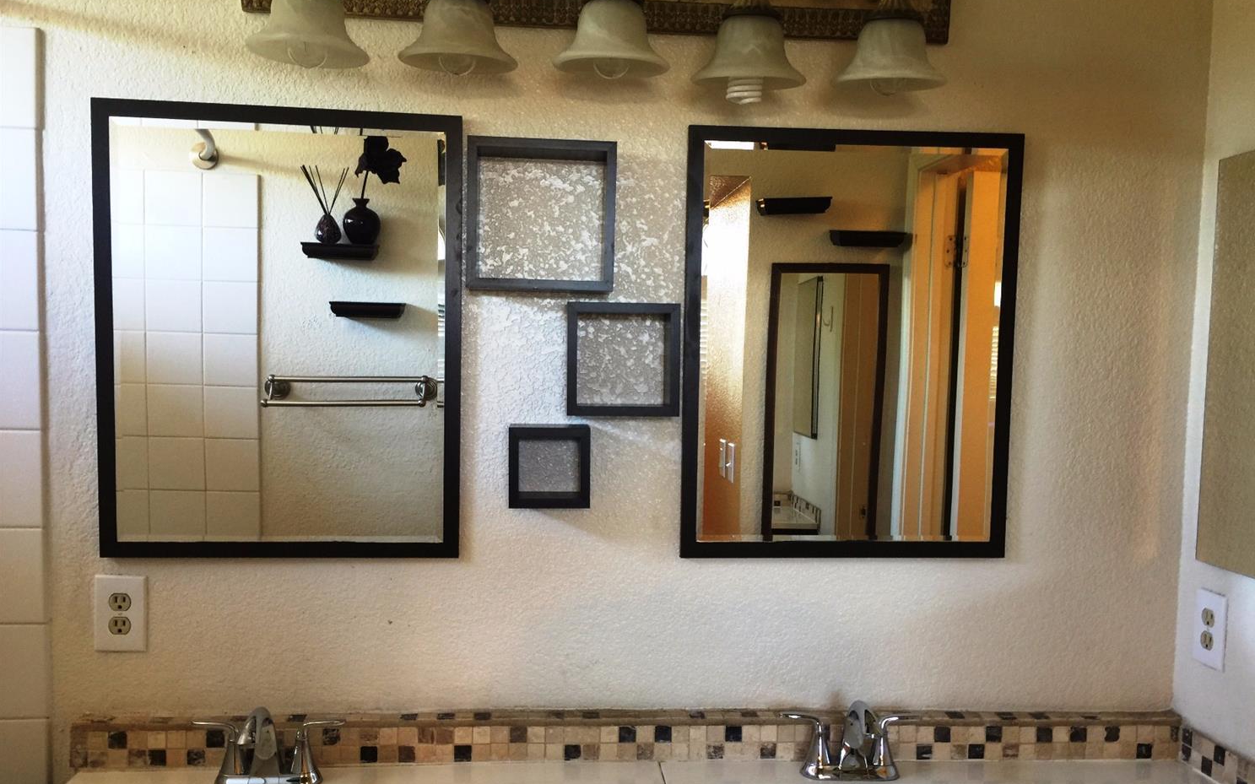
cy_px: 451
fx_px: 1060
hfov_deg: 61.2
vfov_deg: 40.5
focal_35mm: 31
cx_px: 632
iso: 40
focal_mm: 4.15
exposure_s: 1/15
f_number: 2.2
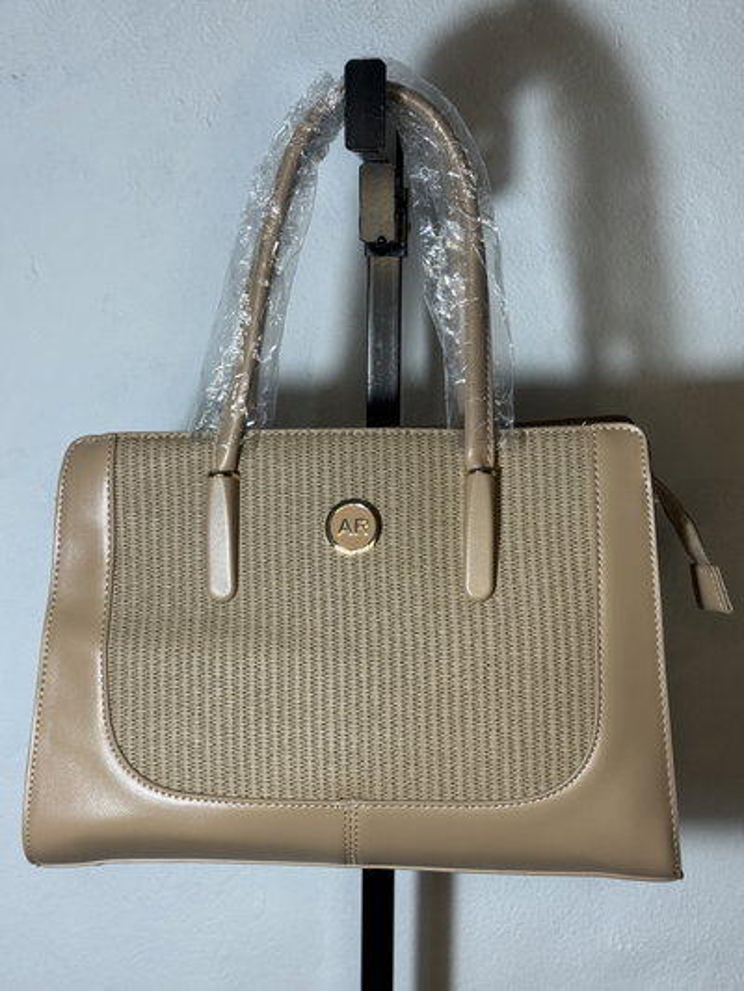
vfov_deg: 39.6
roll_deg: +0.2
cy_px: 496
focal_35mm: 48
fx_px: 1375
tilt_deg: -8.2
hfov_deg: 30.3
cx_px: 372
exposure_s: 1/100
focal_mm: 6.76
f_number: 1.78
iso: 80
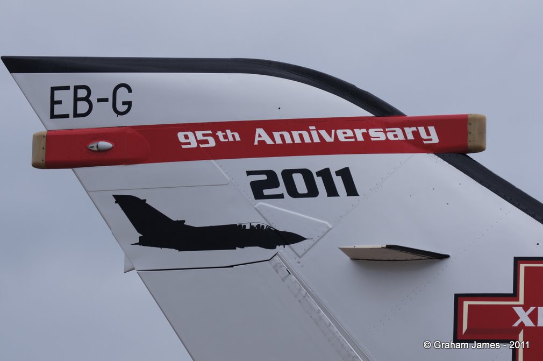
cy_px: 180
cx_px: 272
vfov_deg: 7.0
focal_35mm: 195
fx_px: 2938
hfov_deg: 10.6
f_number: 8
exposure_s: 1/200
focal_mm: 130
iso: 200
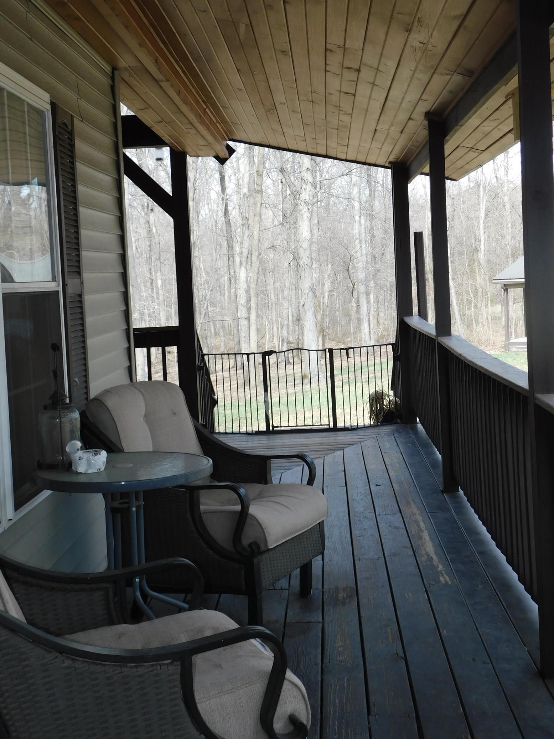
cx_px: 290
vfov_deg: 38.1
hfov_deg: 29.1
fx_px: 1067
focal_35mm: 50
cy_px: 330
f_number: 3.7
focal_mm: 8
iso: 125
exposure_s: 1/160
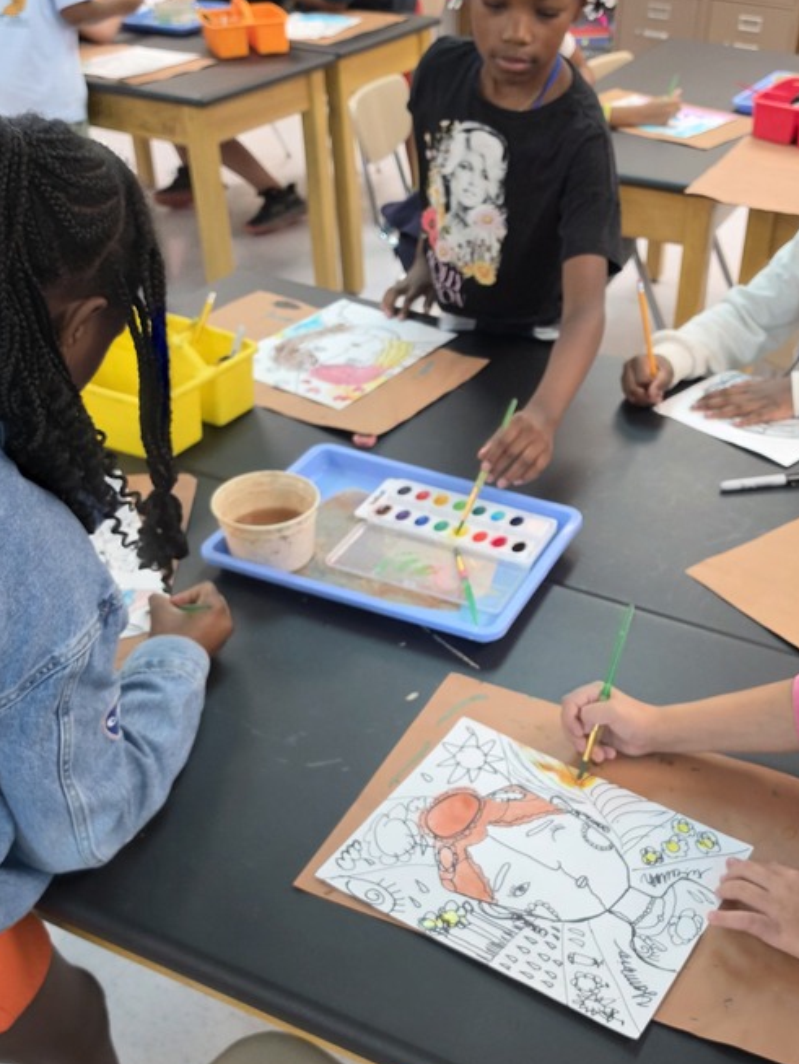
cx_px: 491
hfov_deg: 39.5
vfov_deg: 51.1
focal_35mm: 36
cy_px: 617
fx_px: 1107
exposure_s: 1/120
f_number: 1.4
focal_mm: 6.5
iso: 250
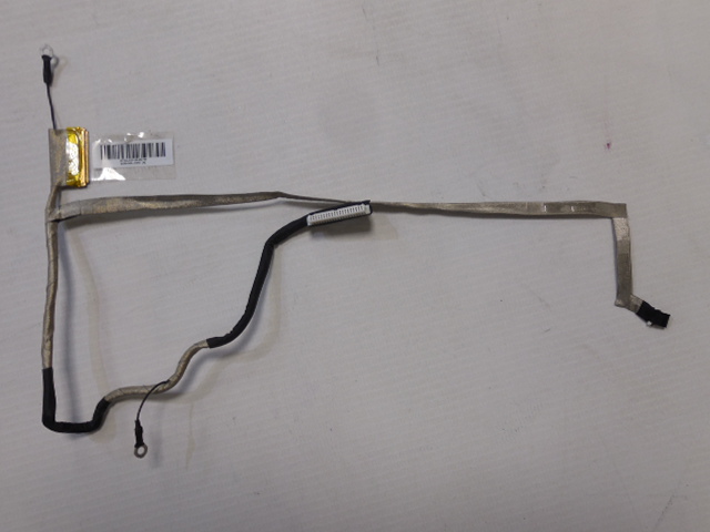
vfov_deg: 46.8
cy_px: 266
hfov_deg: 60.0
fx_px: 615
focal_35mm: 30
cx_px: 355
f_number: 3.8
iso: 220
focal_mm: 5.3
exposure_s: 1/30
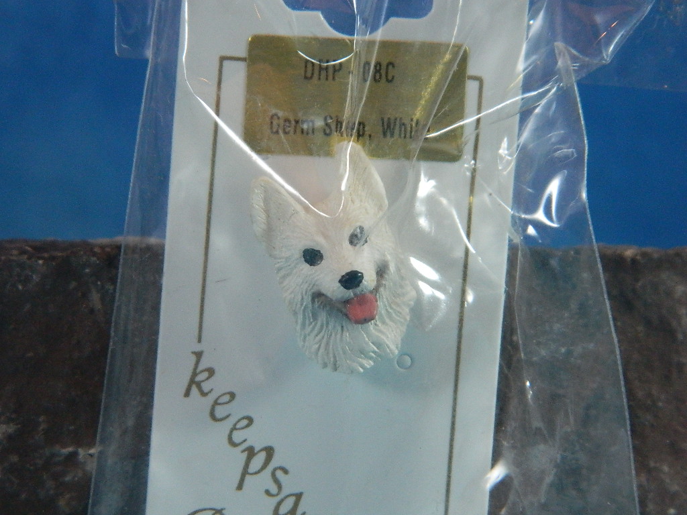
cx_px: 344
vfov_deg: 8.4
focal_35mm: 177
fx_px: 3513
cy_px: 258
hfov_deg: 11.2
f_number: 5.1
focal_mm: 31.8
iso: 400
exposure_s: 1/40
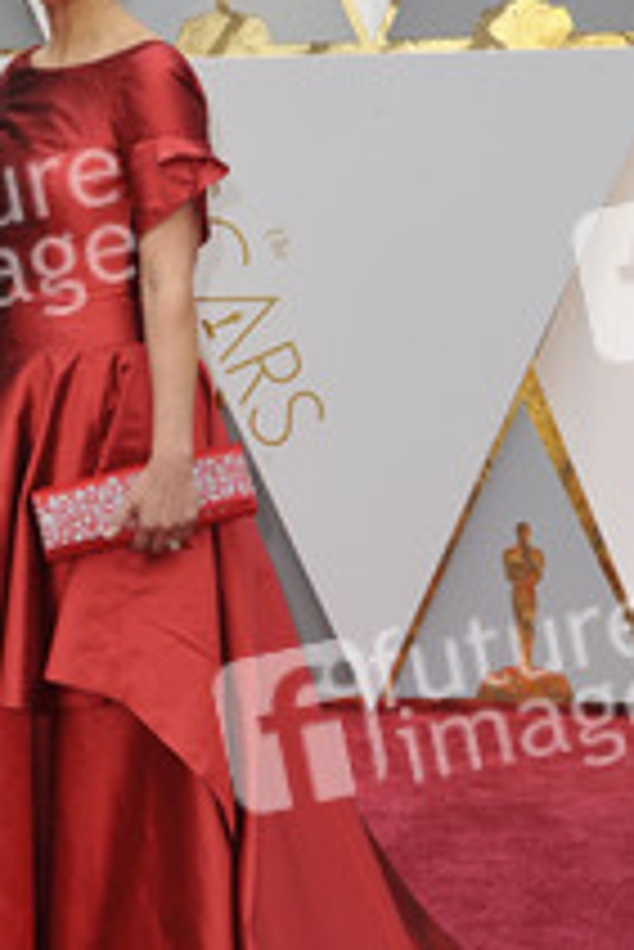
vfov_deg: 16.6
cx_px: 38
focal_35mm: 123
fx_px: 3244
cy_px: 482
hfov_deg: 11.1
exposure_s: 1/250
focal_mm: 65
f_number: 8
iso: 1000
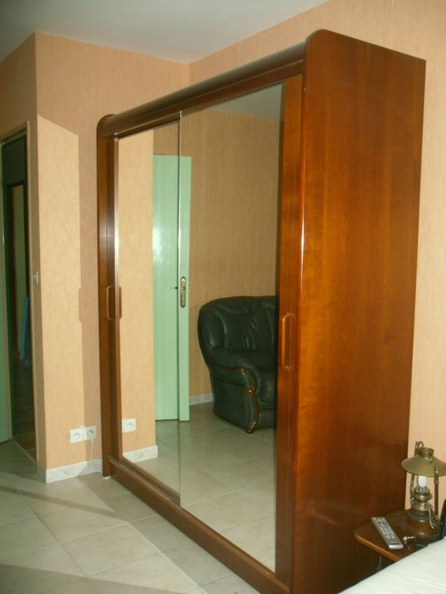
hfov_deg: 32.2
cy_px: 297
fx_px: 773
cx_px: 223
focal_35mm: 45
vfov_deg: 42.1
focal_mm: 6.3
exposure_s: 1/45
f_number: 3.5
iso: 400
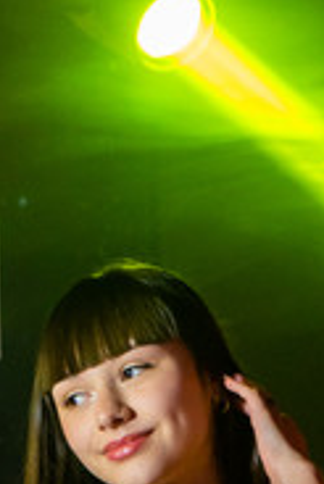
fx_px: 3651
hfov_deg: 5.1
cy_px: 539
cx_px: 11
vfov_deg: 7.5
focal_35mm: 271
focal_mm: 52
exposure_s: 1/50
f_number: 4.5
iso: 1250
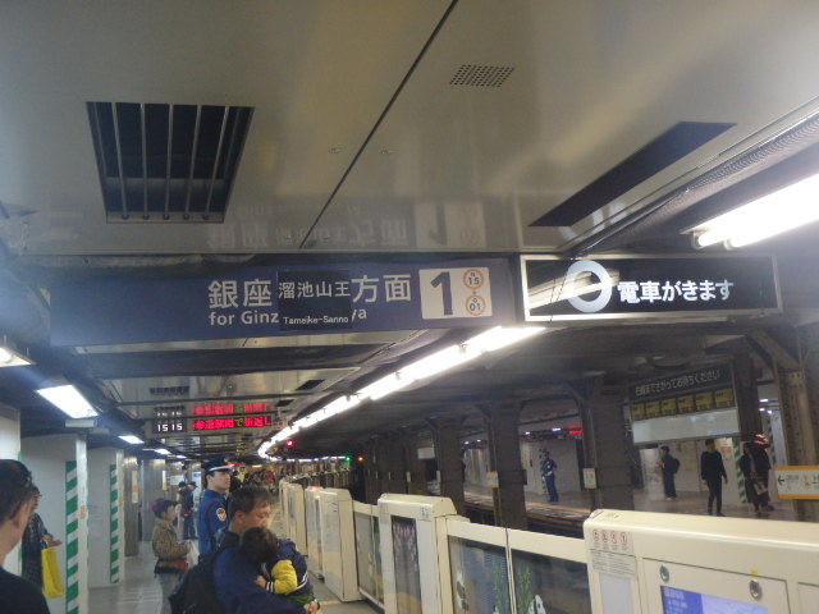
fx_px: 899
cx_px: 410
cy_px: 307
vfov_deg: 37.7
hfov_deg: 49.0
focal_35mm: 38
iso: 640
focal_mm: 6.8
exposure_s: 1/40
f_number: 4.6
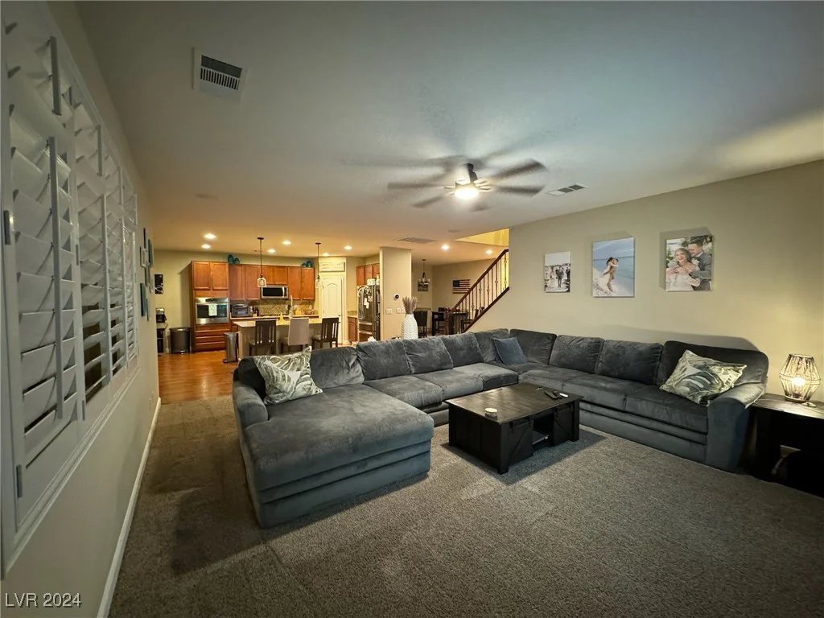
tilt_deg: -2.6
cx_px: 412
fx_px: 333
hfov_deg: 102.1
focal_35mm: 14
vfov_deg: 85.7
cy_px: 309
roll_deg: +0.6
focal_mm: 2.22
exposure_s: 1/40
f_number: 2.2
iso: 1000
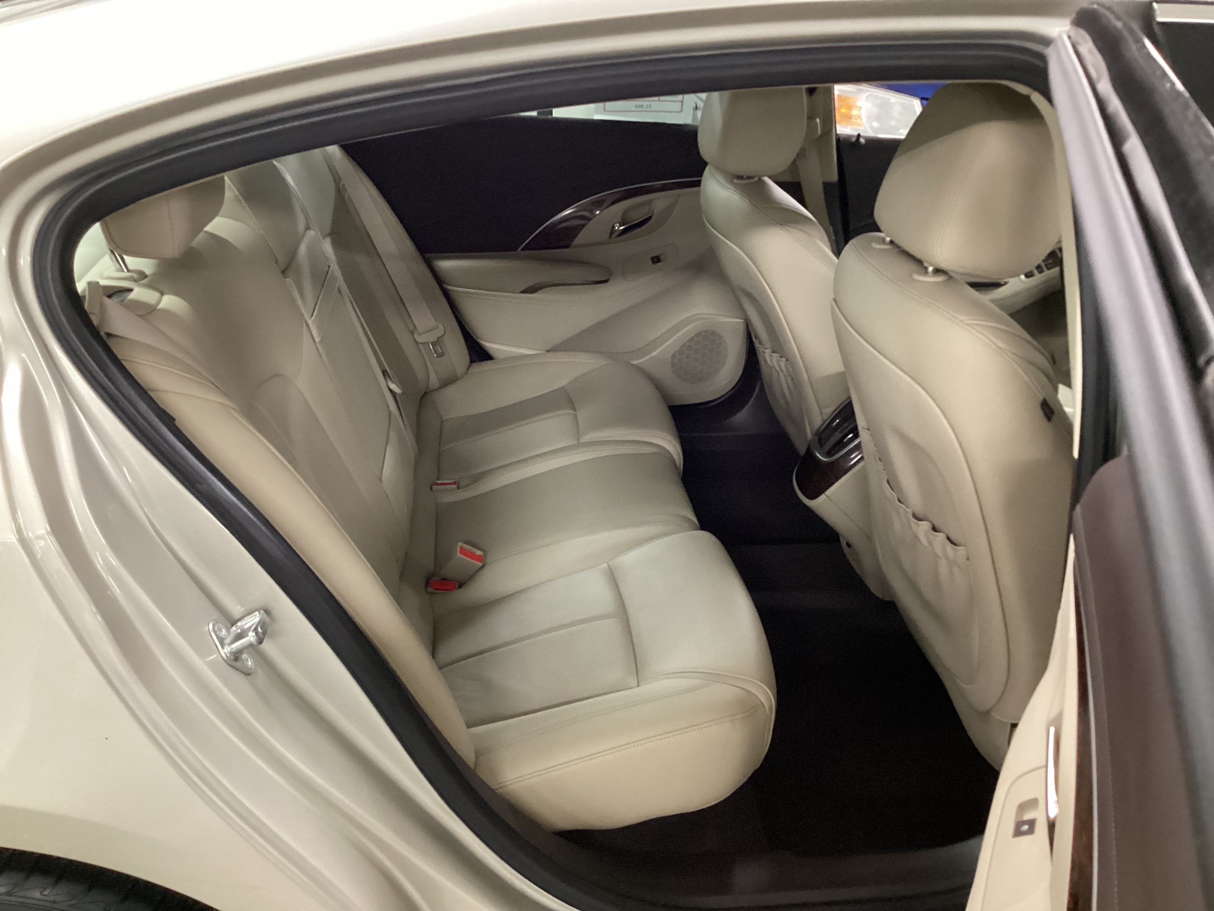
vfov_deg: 45.4
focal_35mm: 31
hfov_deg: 58.4
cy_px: 456
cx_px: 607
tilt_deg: -27.6
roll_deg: -2.2
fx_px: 1087
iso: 500
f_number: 2.4
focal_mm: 3.3
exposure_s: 1/30
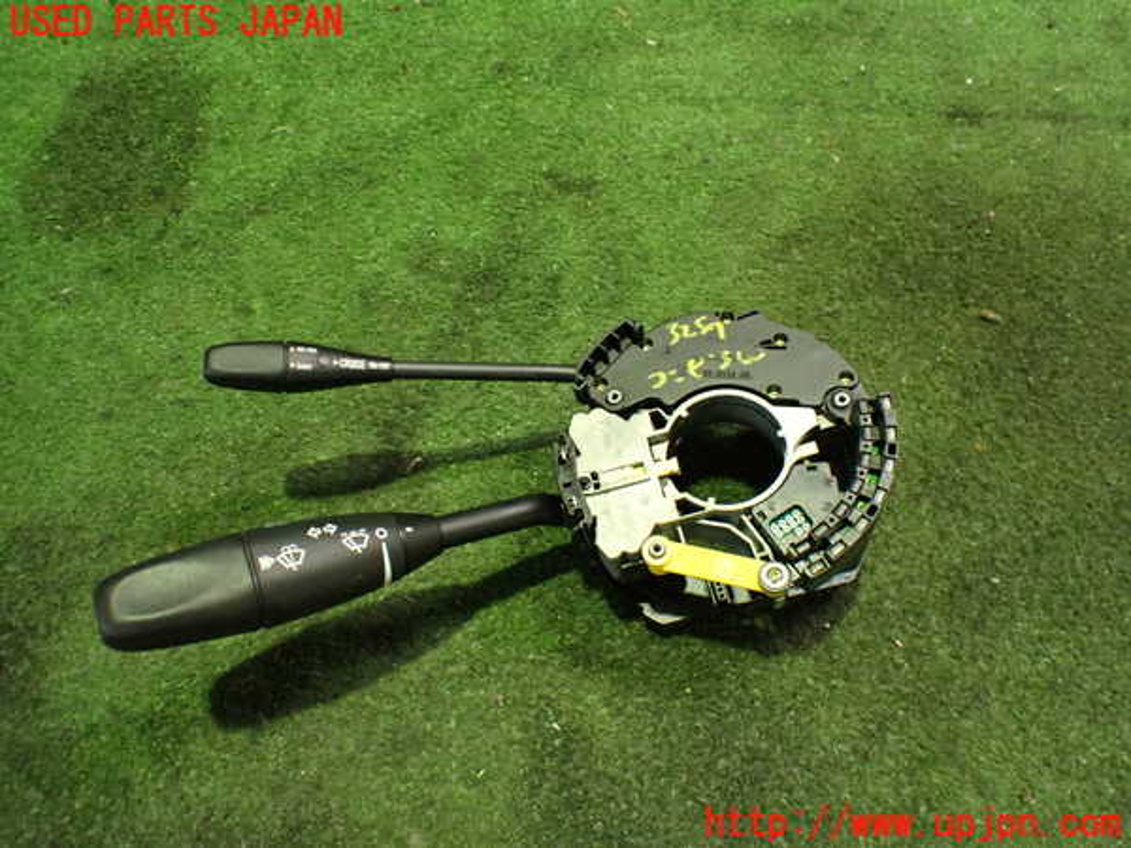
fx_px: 980
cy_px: 424
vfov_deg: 46.8
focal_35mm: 30
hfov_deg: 60.0
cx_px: 566
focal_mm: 5.4
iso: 1000
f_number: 2.3
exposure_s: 1/30
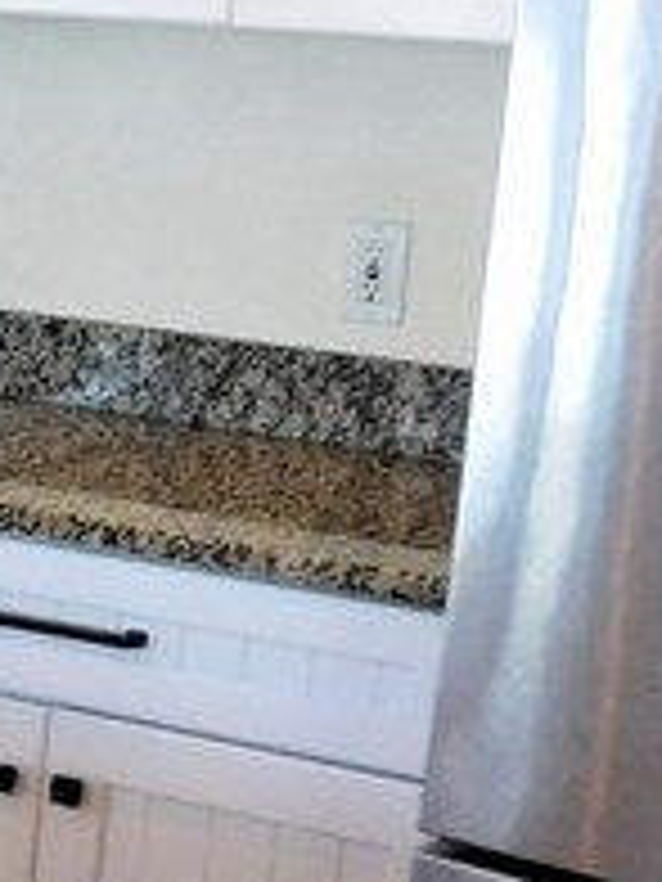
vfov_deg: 16.4
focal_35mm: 120
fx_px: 3060
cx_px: -1022
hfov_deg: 10.4
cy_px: 482
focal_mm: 4
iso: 180
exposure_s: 1/30
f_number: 3
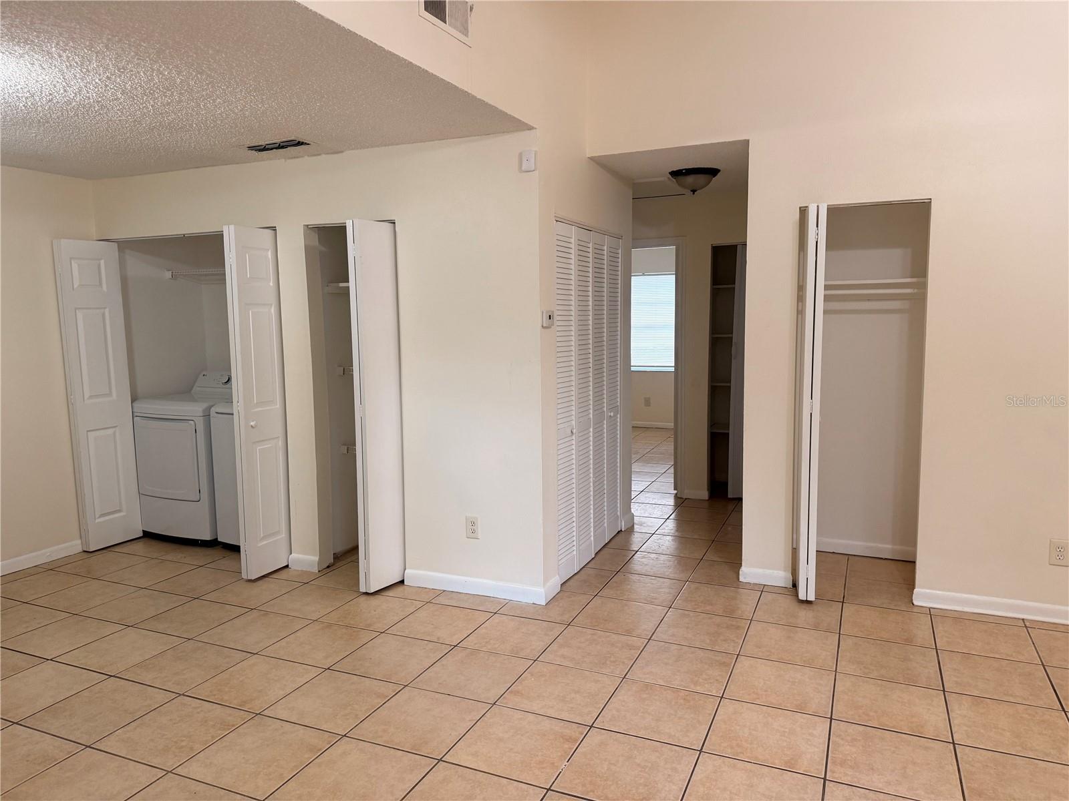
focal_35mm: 24
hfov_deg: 71.6
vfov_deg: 56.8
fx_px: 741
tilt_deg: -5.6
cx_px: 534
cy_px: 400
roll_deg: +0.9
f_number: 1.78
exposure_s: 1/60
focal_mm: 6.76
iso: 200
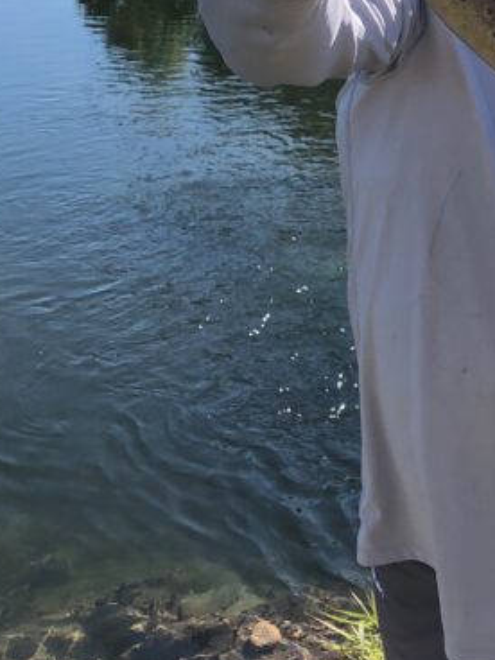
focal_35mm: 78
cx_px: 590
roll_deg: -1.3
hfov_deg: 18.0
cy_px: 81
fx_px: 1487
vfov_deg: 24.4
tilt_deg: -13.3
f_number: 1.8
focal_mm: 3.99
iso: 20
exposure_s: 1/1143
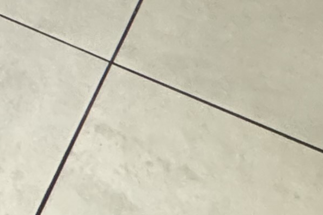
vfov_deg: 9.2
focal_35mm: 99
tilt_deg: -4.3
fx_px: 888
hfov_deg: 17.4
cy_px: -522
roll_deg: +1.1
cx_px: -228
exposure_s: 1/50
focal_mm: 2.22
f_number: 2.2
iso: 500
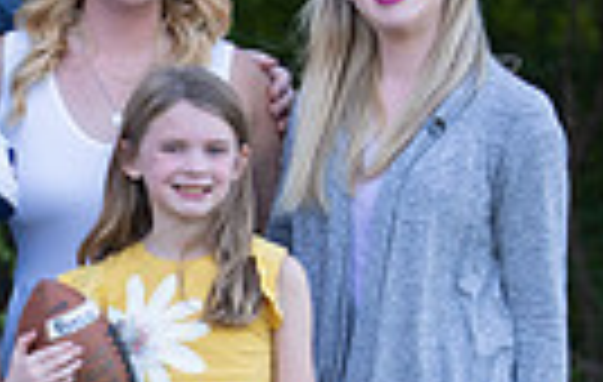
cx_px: -111
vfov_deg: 4.1
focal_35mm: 322
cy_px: 389
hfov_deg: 6.5
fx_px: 5314
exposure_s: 1/320
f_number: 2.8
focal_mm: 70
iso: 250
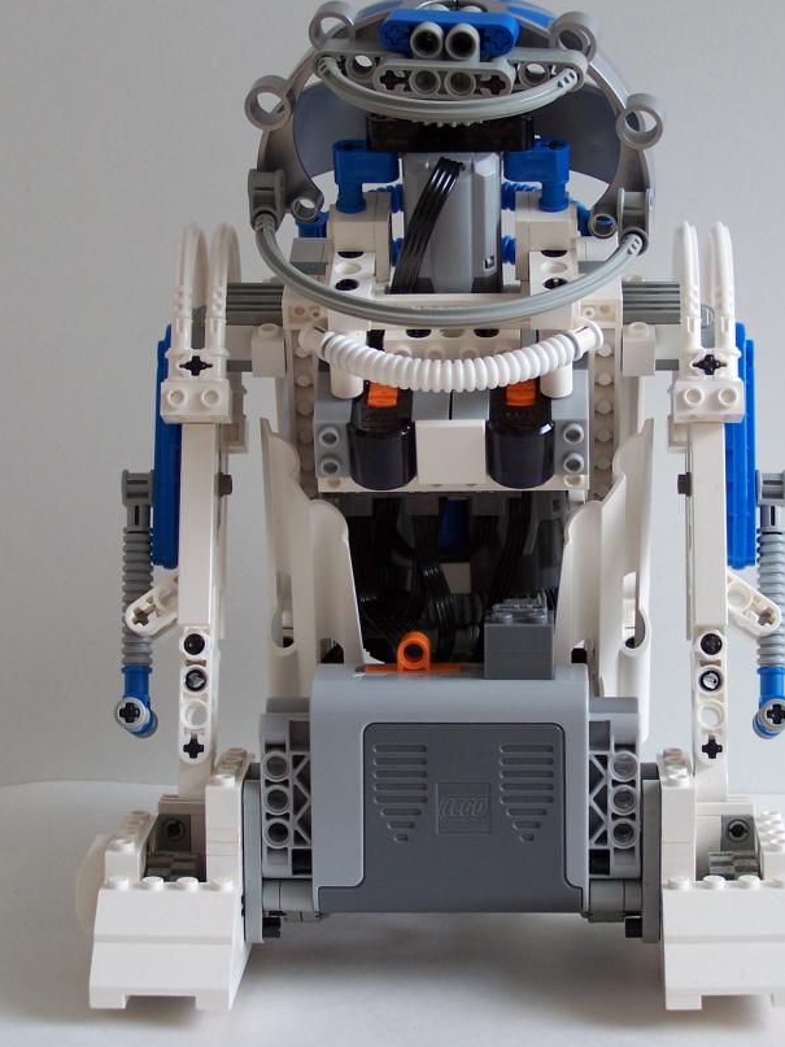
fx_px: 2571
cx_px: 470
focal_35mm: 85
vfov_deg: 23.0
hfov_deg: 17.3
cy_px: 472
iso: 80
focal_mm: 11.1
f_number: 3.2
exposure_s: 1/60
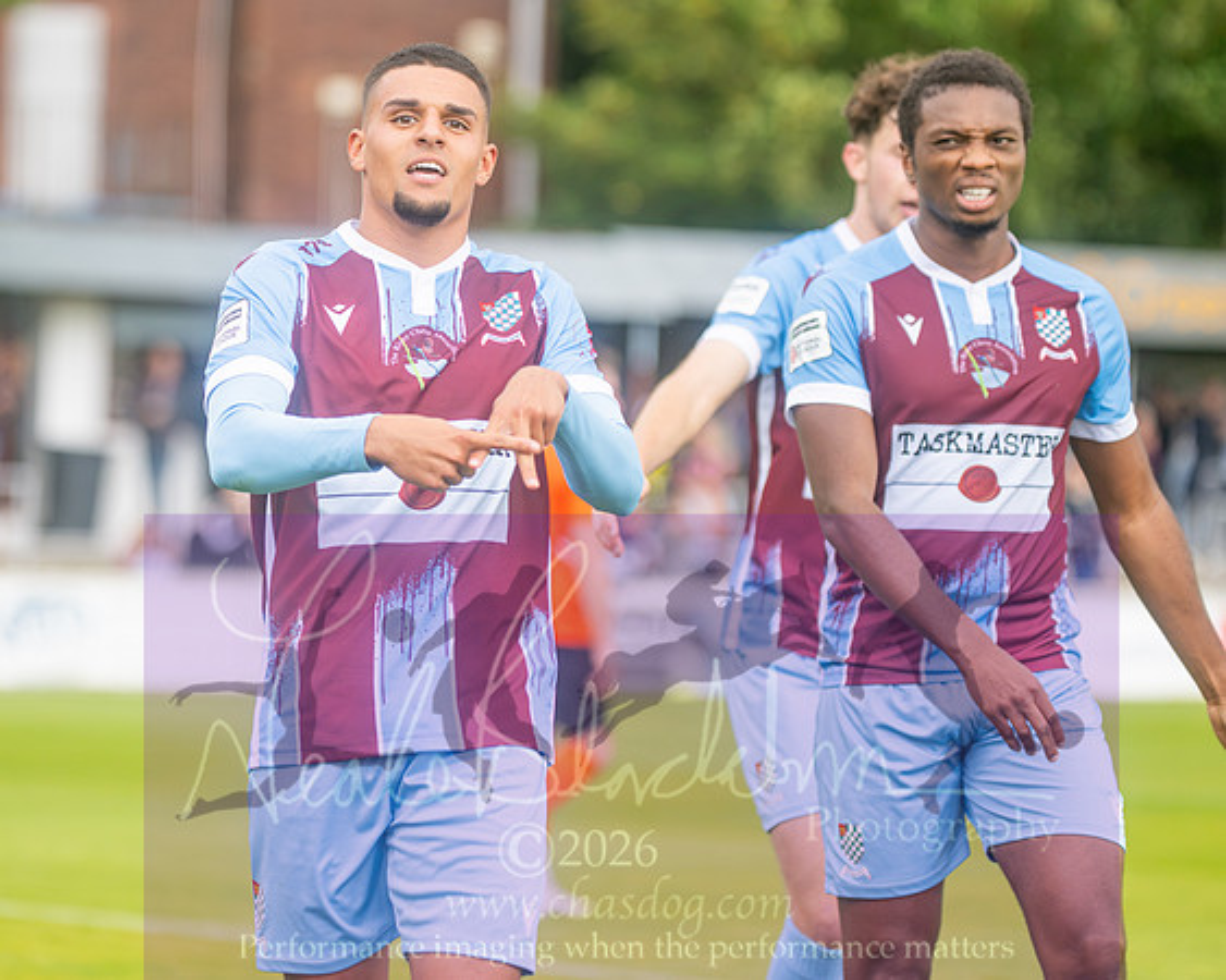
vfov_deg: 7.4
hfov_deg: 9.2
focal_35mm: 209
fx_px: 7580
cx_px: 383
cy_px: 493
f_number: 2.8
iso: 450
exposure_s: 1/1250
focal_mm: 155
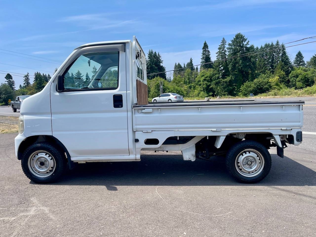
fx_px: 228
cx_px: 158
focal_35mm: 25
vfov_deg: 54.9
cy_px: 118
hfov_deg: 69.4
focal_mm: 5.1
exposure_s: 1/2597
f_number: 1.6
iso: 32
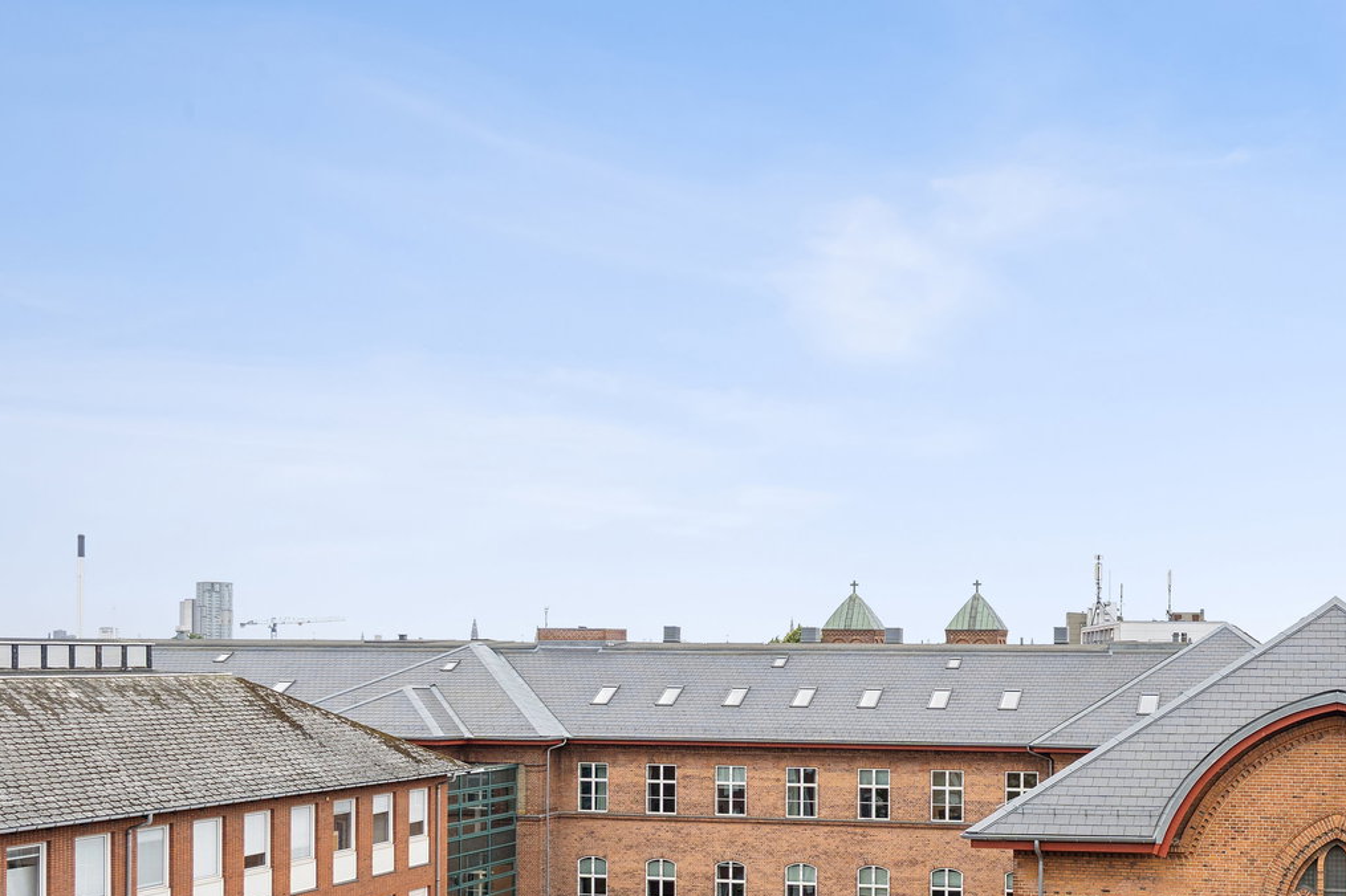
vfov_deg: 31.8
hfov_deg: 44.9
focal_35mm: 41
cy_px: 665
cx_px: 1060
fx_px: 1547
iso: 200
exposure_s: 1/125
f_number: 8
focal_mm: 17.5
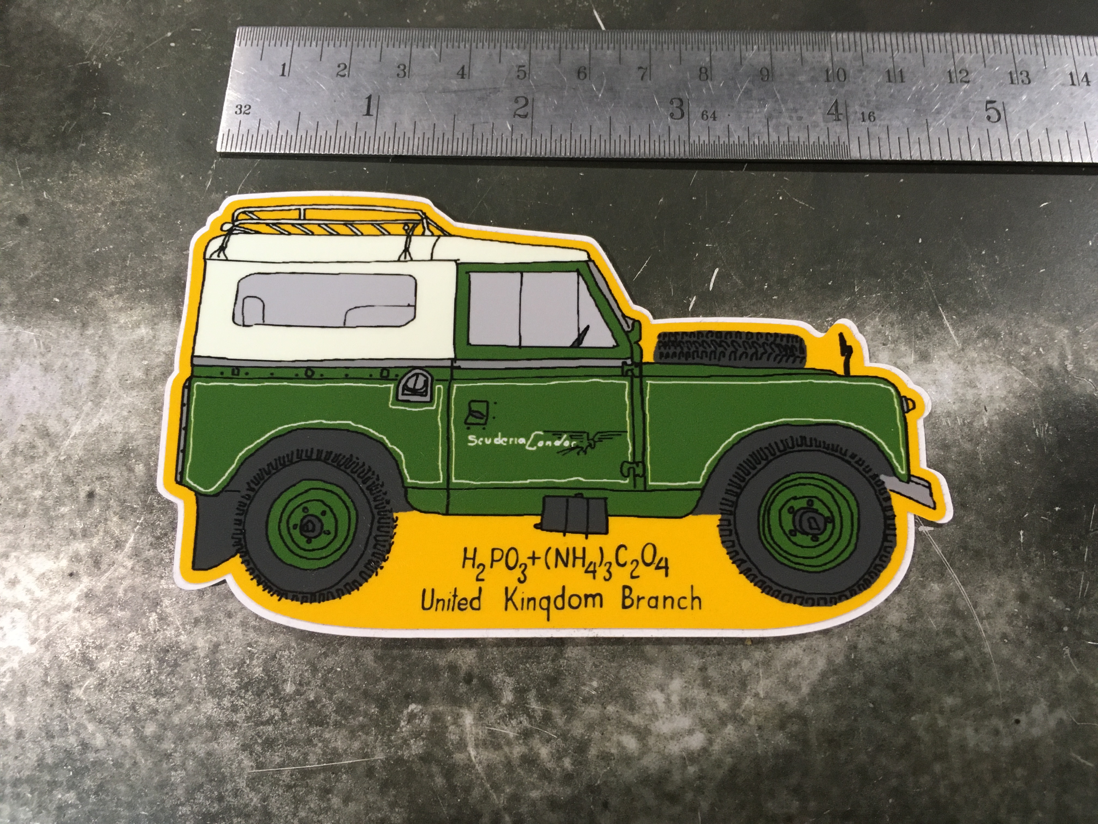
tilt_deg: -67.2
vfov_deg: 48.2
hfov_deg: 61.7
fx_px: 920
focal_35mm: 29
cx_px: 549
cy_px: 412
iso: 125
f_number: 2.2
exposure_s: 1/30
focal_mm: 4.15
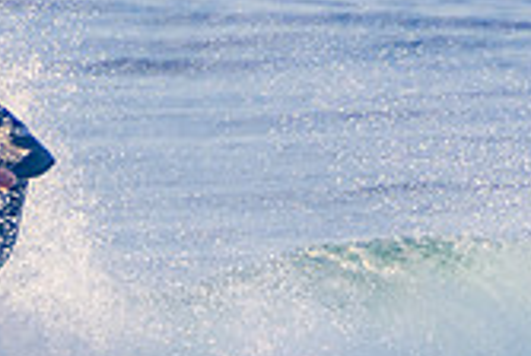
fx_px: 31857
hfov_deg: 1.0
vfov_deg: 0.6
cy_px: 456
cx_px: -32
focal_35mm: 2156
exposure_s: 1/1250
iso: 400
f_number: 5.6
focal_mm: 400
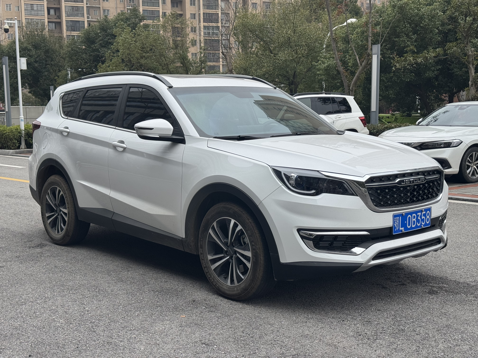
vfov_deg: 30.3
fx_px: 663
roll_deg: +1.6
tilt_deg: -6.2
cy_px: 179
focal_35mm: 48
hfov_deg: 39.7
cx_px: 239
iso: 64
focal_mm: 6.76
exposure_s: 1/1027
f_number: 1.78
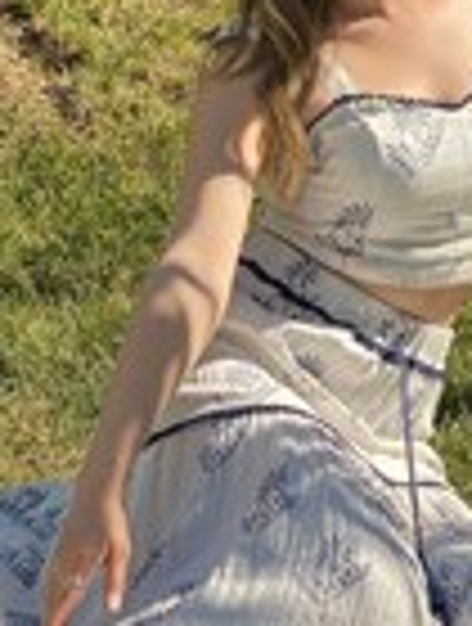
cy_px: 367
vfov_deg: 12.8
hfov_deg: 9.7
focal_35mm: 154
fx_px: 2787
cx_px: 297
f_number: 2
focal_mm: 6
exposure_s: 1/999
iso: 20
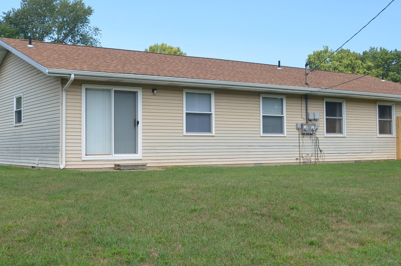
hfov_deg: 41.0
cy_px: 108
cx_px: 156
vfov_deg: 27.9
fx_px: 534
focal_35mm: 48
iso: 200
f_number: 6.3
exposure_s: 1/160
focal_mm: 20
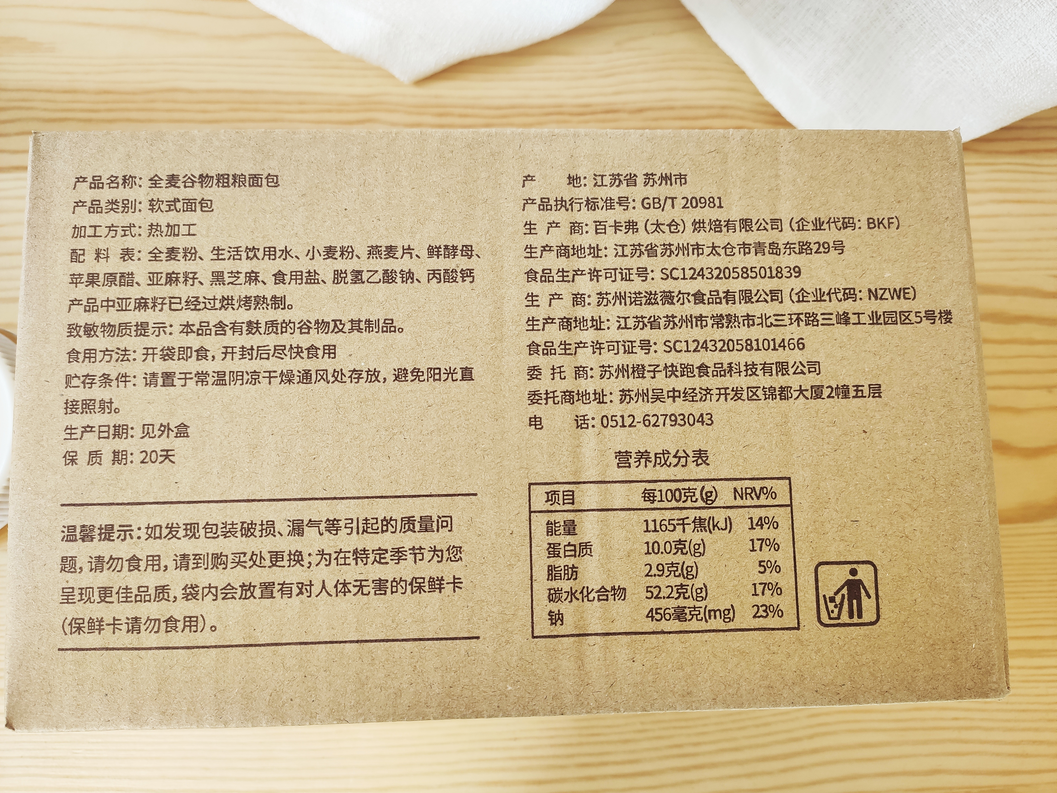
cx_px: 528
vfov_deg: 51.4
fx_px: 824
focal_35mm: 27
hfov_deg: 65.3
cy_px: 396
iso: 319
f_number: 1.75
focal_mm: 4.75
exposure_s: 1/100
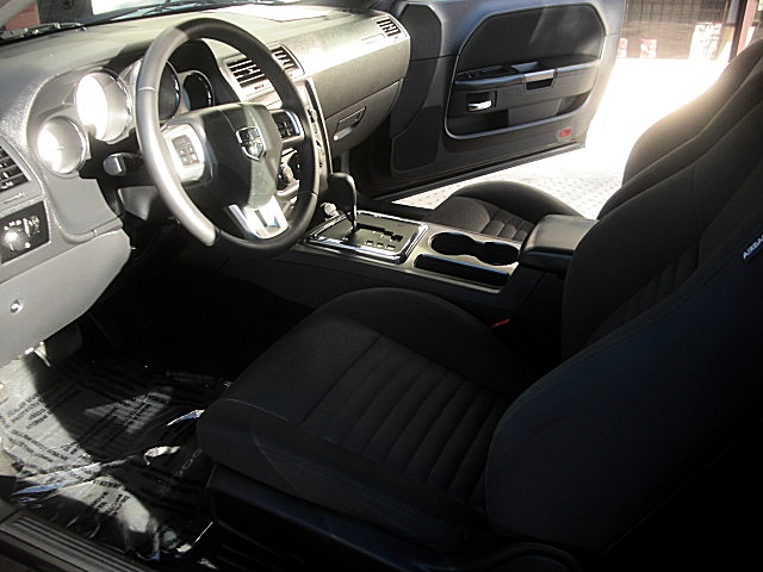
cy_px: 286
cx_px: 382
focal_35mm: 36
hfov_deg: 51.4
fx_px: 794
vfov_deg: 39.7
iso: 50
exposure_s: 1/60
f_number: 2.8
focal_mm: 6.3
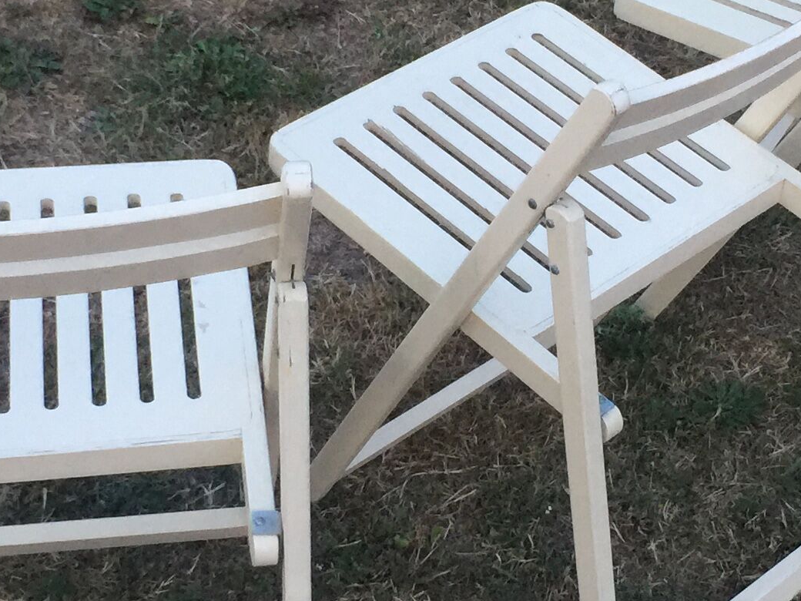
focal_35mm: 91
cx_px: 474
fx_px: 2106
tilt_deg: -33.6
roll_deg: -7.8
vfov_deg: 16.2
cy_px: 190
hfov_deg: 21.5
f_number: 2.2
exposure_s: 1/17
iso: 100
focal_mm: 4.15
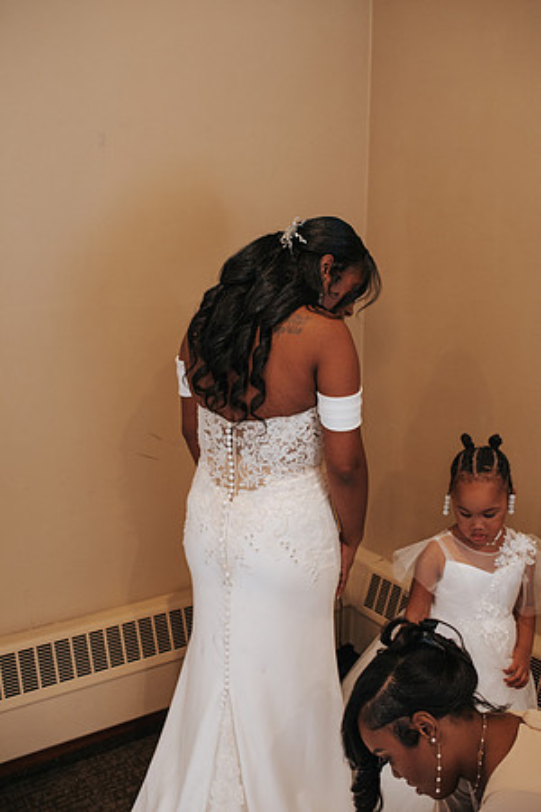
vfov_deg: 54.4
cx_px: 270
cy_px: 406
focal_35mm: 35
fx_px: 789
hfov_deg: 37.9
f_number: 3.2
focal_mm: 35
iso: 1000
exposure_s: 1/125
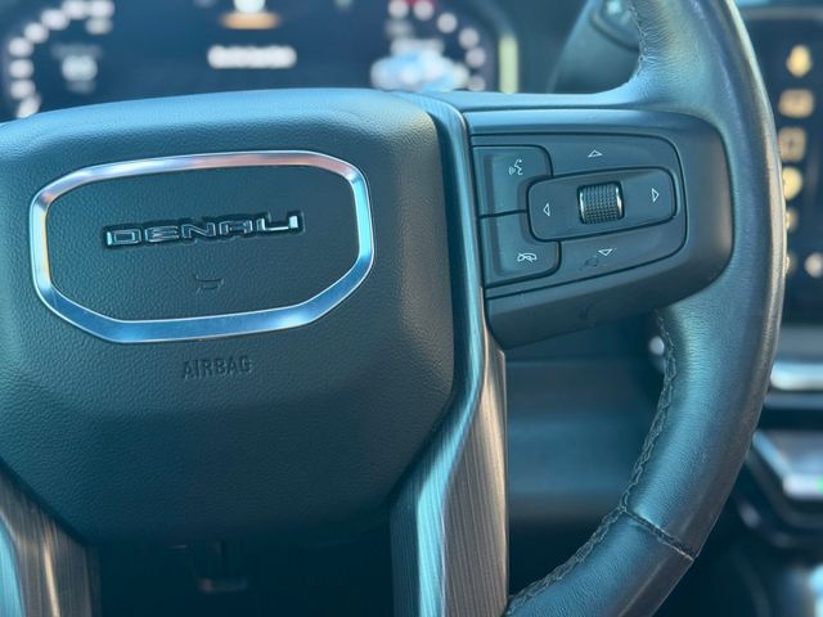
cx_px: 412
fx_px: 1141
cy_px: 308
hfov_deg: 39.7
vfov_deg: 30.3
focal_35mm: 48
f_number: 1.78
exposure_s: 1/60
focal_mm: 6.76
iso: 160
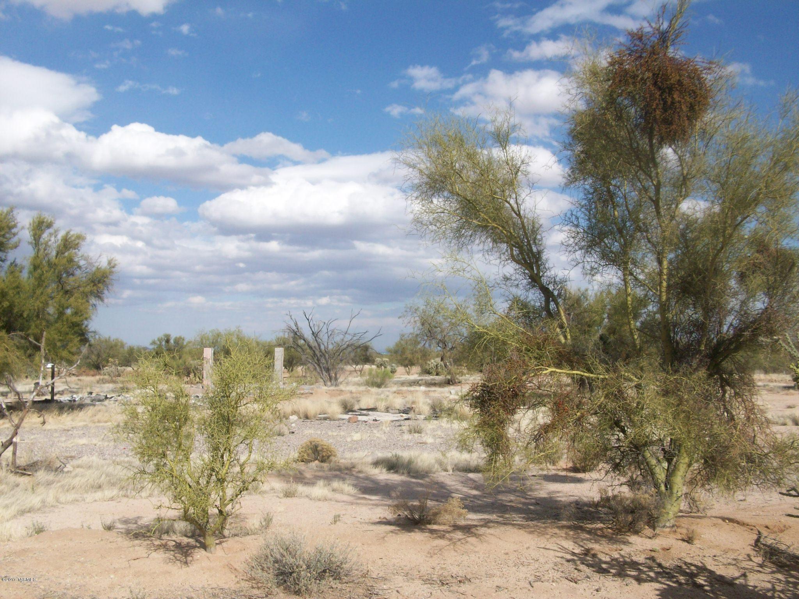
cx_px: 400
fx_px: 785
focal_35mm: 34
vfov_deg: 41.8
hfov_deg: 54.0
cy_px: 300
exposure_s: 1/501
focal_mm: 5.7
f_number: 5.5
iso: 64
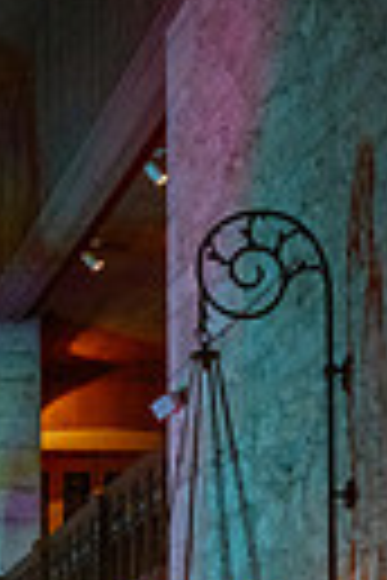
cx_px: -387
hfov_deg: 11.4
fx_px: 1741
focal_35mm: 108
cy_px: 834
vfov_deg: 17.3
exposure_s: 1/160
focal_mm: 24
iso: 2000
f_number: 3.5
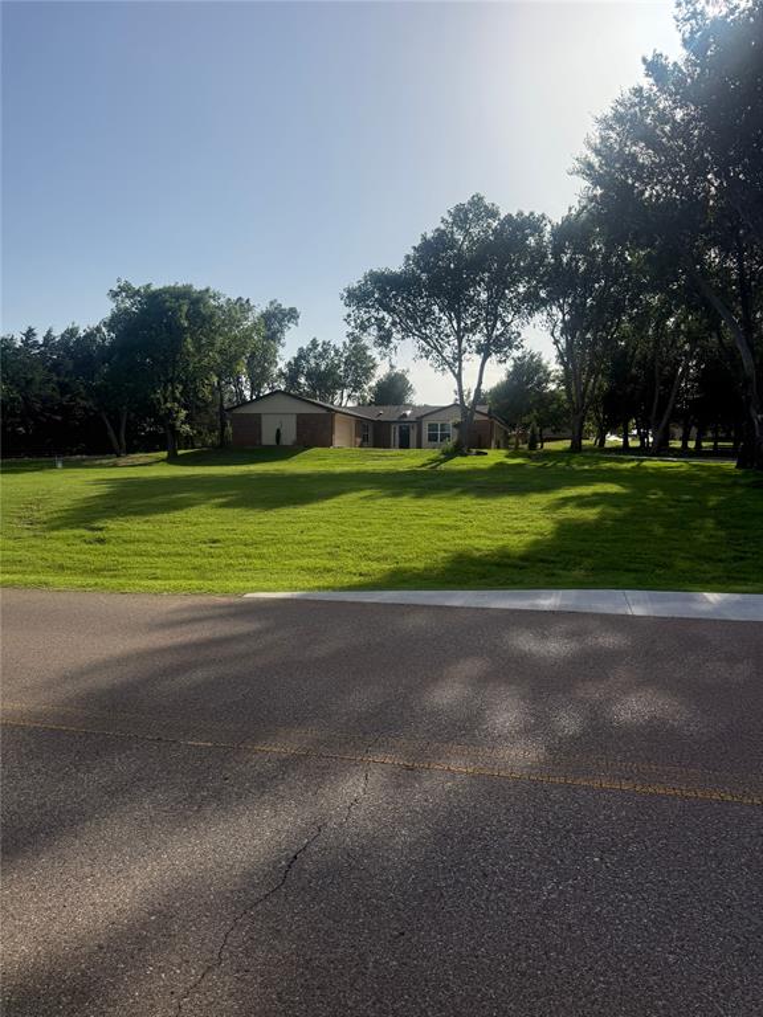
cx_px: 382
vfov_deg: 71.6
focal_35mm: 24
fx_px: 705
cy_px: 508
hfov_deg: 56.8
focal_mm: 6.76
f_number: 1.78
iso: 100
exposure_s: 1/9091
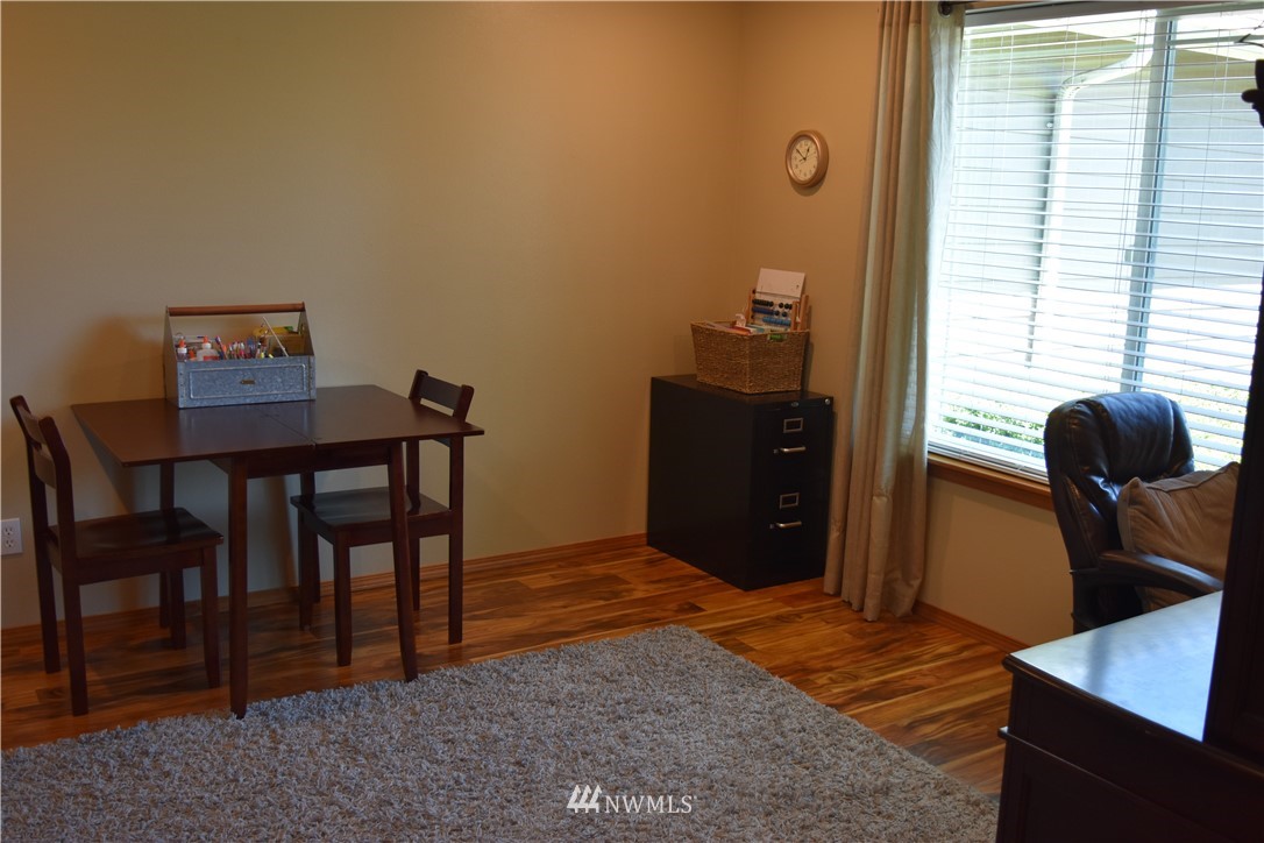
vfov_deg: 38.4
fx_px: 1211
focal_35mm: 34
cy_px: 422
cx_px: 632
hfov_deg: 55.1
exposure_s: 1/60
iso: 400
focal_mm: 23
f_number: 4
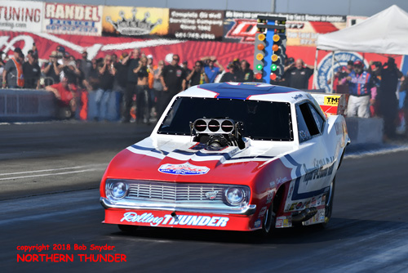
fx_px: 3402
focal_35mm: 300
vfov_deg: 4.6
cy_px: 136
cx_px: 204
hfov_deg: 6.9
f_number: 5.6
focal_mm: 200
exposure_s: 1/1600
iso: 160
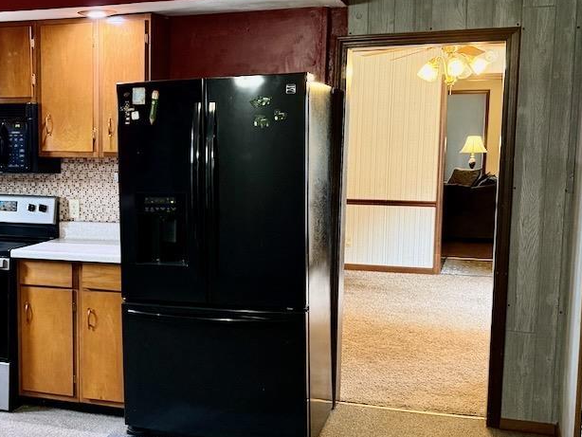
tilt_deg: -6.6
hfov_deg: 36.8
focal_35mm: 50
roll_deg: +0.1
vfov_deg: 29.1
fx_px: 841
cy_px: 231
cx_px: 114
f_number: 1.78
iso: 640
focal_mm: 6.76
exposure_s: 1/60
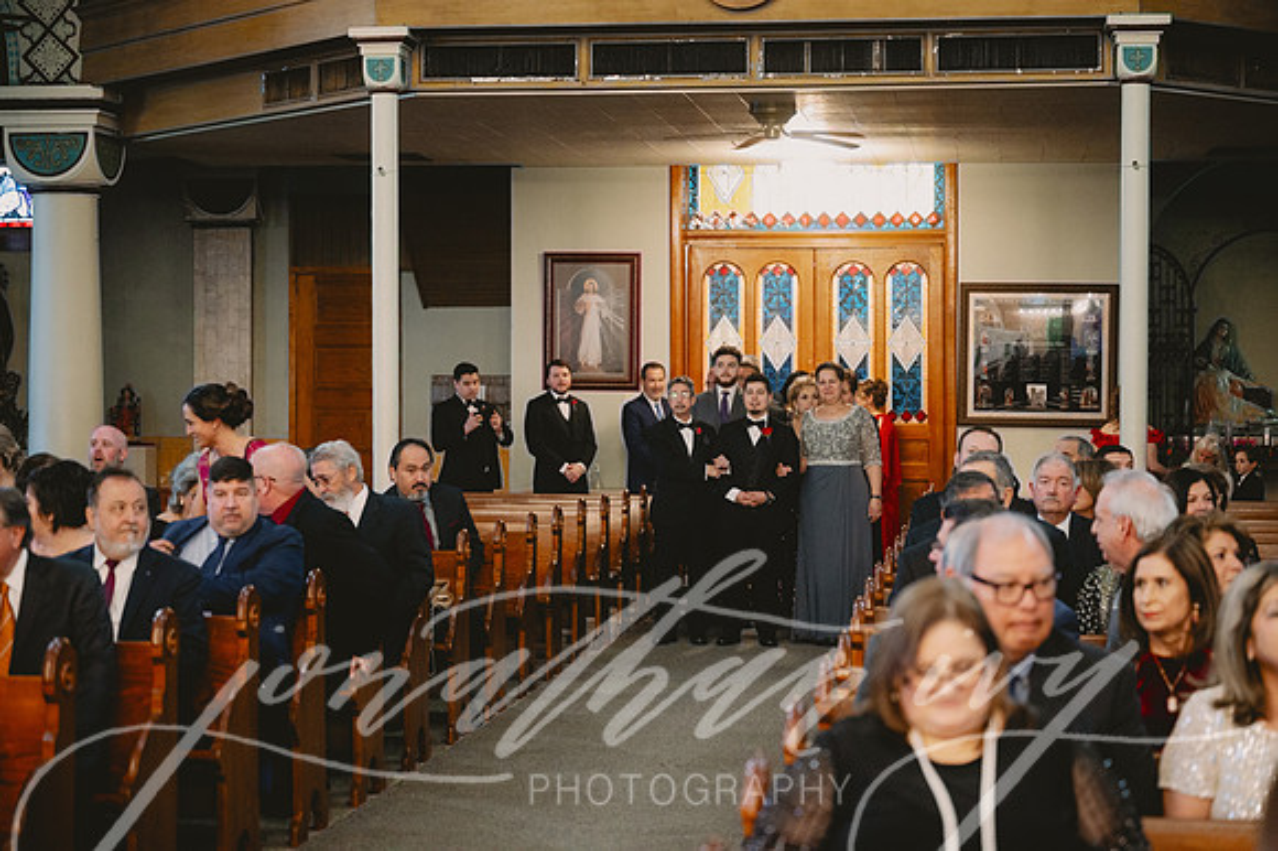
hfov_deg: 28.9
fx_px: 2483
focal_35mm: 70
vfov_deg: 19.4
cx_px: 639
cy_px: 426
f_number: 2.8
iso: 2000
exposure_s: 1/160
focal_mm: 70
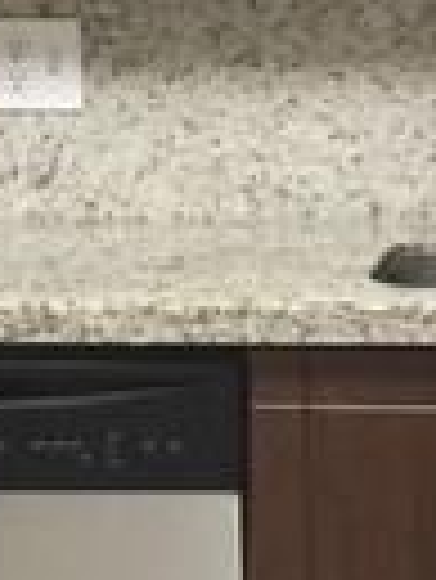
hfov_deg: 10.2
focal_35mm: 144
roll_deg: -1.0
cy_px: 459
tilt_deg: -11.8
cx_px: 436
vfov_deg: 13.6
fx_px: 2414
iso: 200
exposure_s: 1/24
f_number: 2.2
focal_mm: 4.15
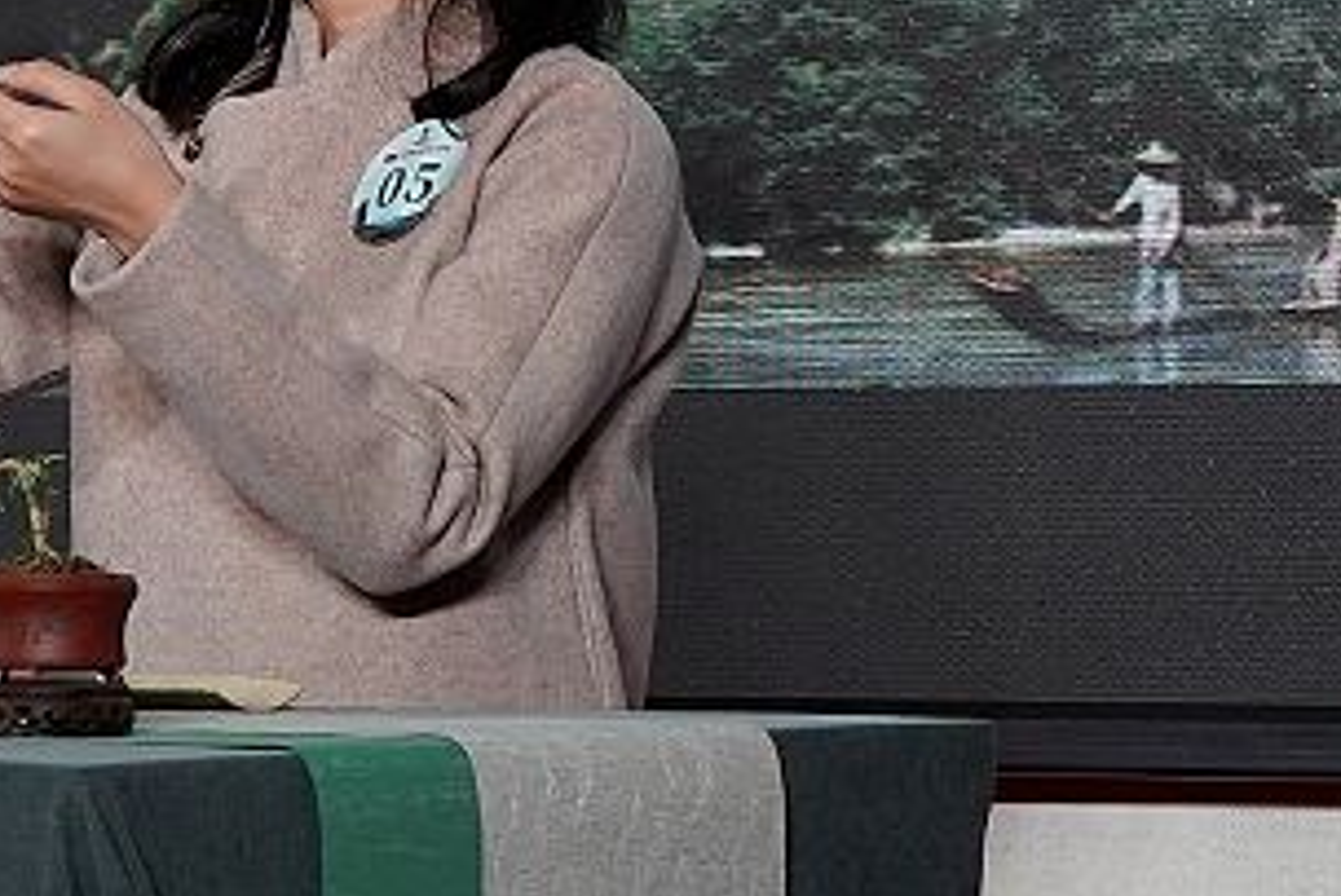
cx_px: -53
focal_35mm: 209
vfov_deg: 6.5
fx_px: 7789
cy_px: -159
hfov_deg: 9.8
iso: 640
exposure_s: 1/320
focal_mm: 53
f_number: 5
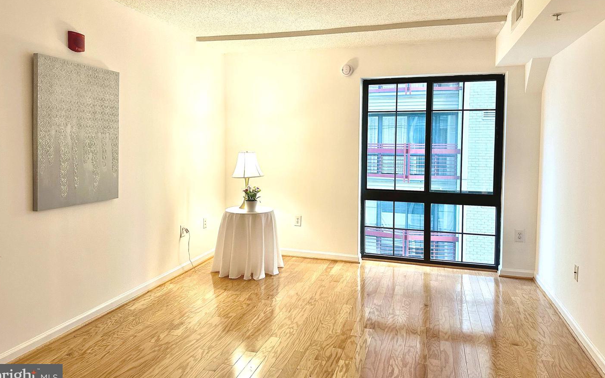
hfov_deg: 70.4
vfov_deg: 47.4
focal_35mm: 26
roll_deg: -0.8
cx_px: 296
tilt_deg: -2.4
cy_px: 157
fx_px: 429
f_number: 1.78
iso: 250
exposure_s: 1/60
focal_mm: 6.86
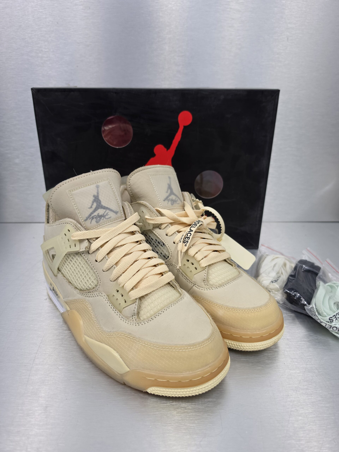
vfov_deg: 73.9
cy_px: 226
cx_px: 170
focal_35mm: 23
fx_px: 300
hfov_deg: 58.9
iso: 100
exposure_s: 1/100
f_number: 1.4
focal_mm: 6.5
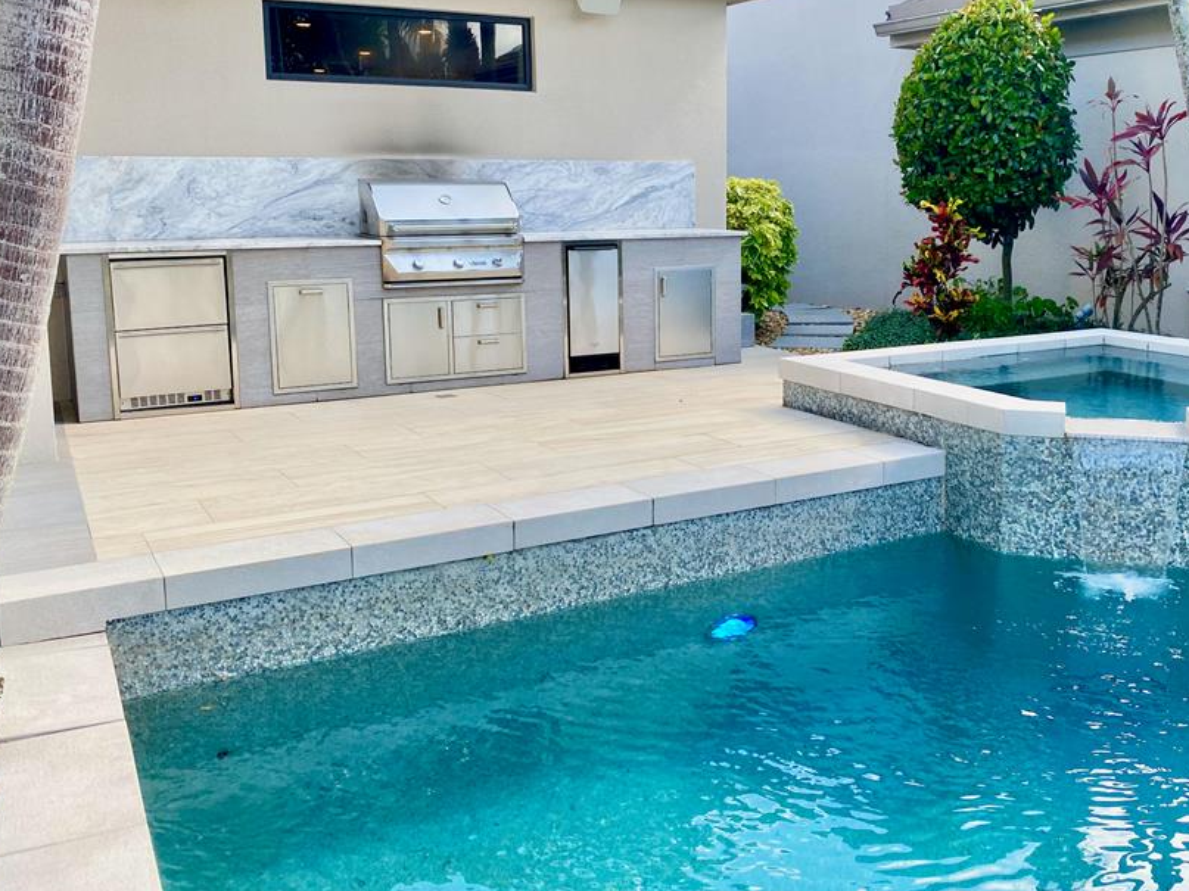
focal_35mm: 33
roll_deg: -2.1
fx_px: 1133
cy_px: 362
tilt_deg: -7.1
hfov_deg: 55.0
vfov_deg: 42.8
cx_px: 712
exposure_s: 1/382
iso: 32
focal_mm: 4.25
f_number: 1.8
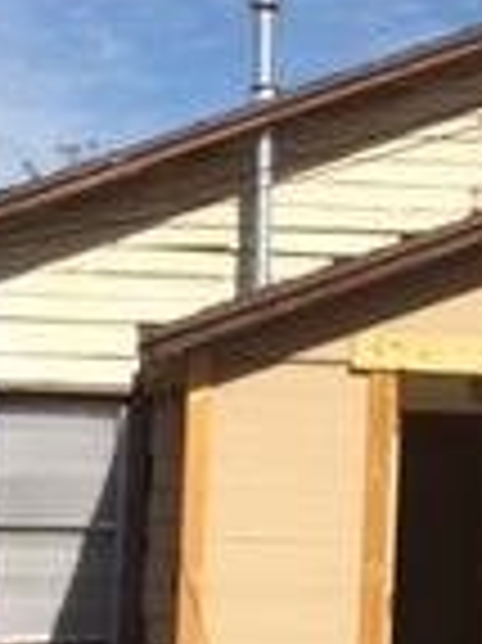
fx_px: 2417
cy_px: 383
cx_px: 730
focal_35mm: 130
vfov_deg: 15.2
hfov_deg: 10.9
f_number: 2.2
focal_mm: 4.15
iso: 32
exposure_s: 1/3968
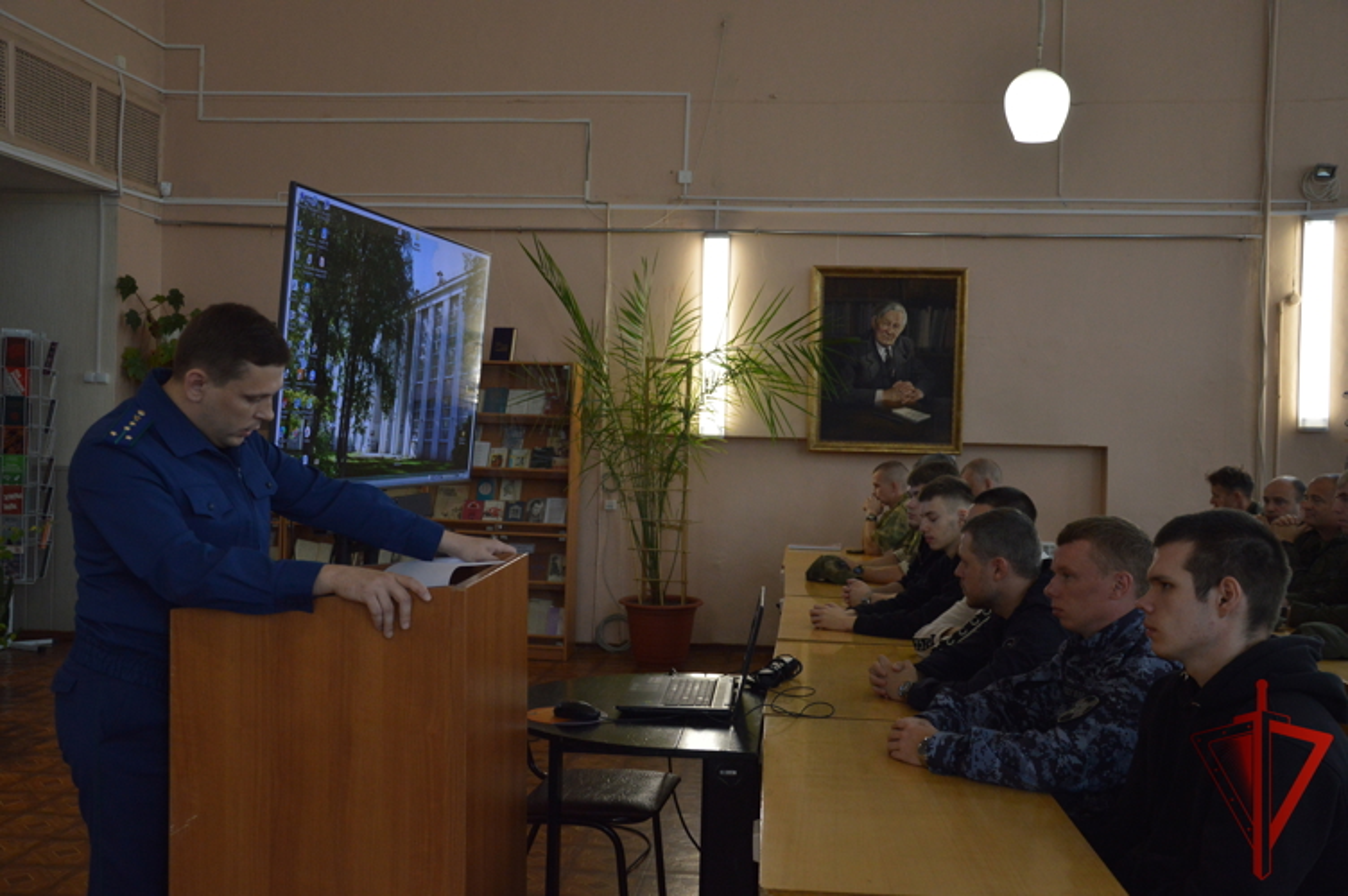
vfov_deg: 36.8
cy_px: 448
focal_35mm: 36
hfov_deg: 53.2
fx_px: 1347
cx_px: 674
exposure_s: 1/125
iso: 800
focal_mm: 24
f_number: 3.8
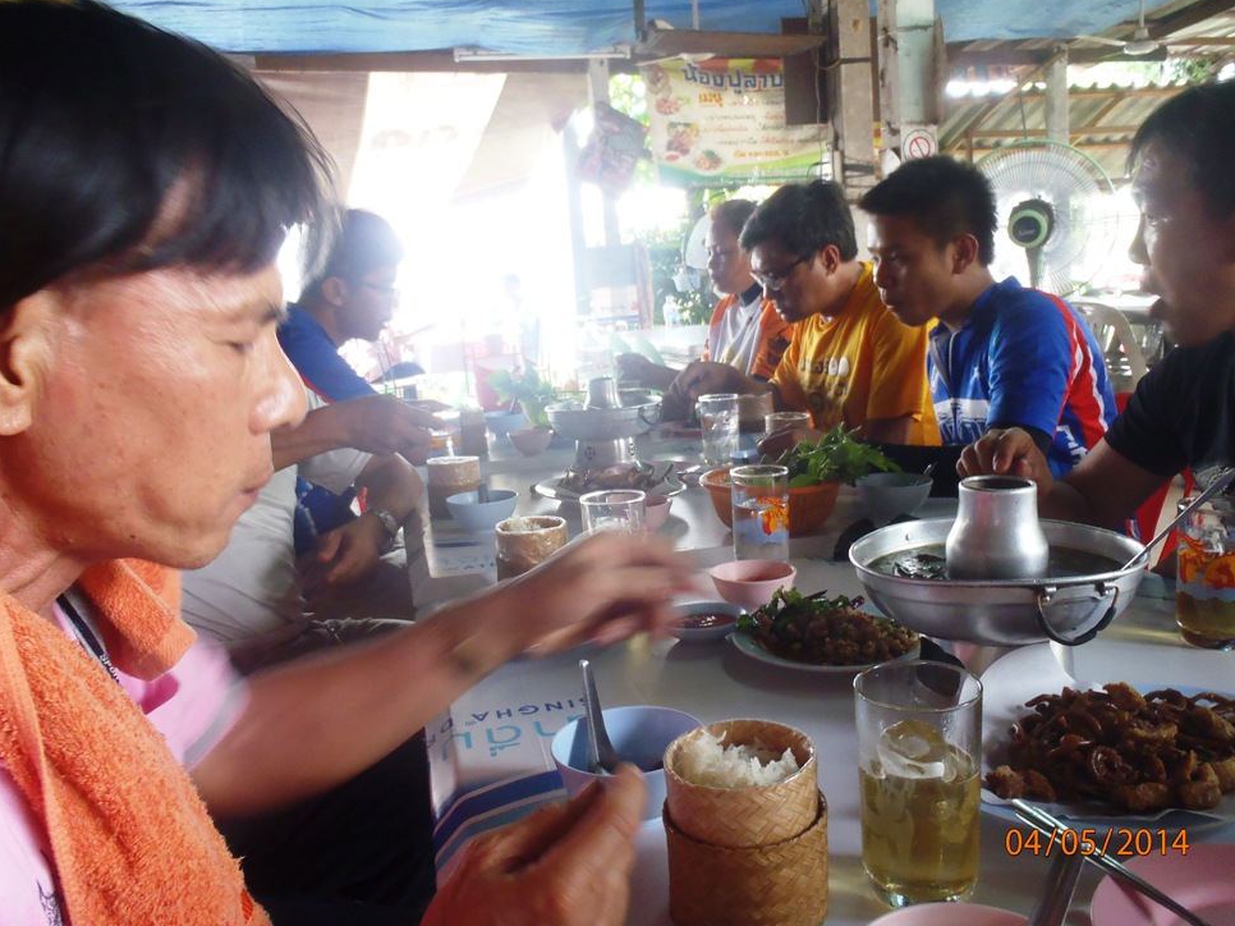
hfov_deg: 61.7
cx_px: 628
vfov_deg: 48.2
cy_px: 464
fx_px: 1034
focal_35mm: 29
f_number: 3.9
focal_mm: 5
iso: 200
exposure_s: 1/20
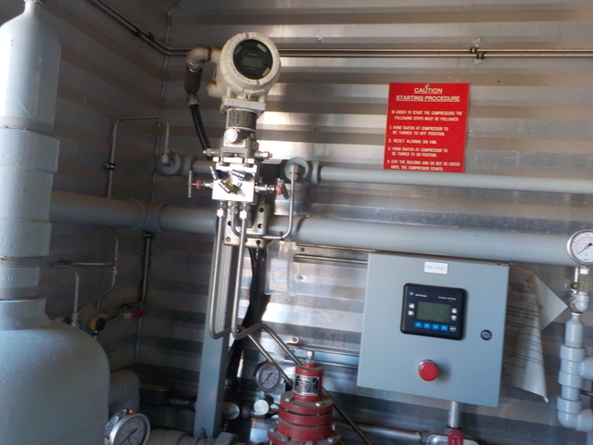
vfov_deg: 46.8
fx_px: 514
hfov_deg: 60.0
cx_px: 296
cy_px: 222
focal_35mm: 30
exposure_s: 1/30
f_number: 3.3
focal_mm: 4.1
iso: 220
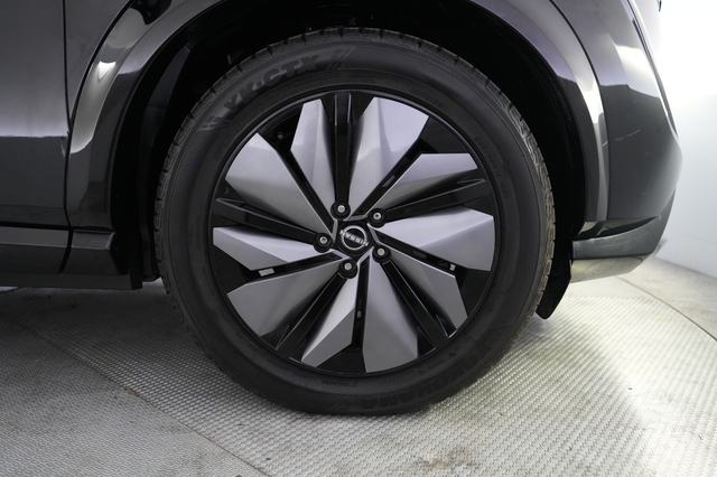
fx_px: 518
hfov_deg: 69.4
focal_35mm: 26
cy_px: 238
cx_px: 358
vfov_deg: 49.5
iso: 5000
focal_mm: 26
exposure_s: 1/160
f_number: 2.8
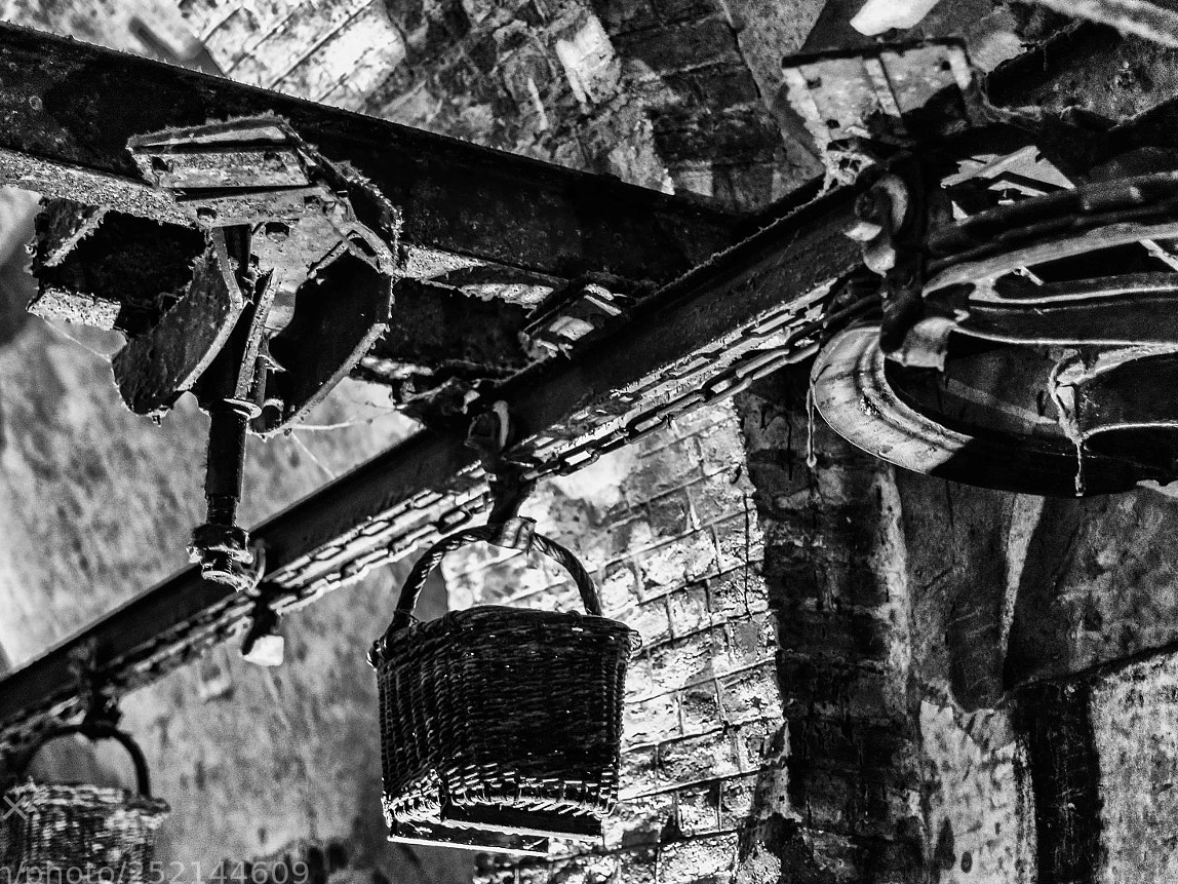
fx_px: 2280
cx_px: 593
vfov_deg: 21.9
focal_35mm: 67
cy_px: 406
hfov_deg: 29.0
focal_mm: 50
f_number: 1.4
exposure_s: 1/50
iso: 1250
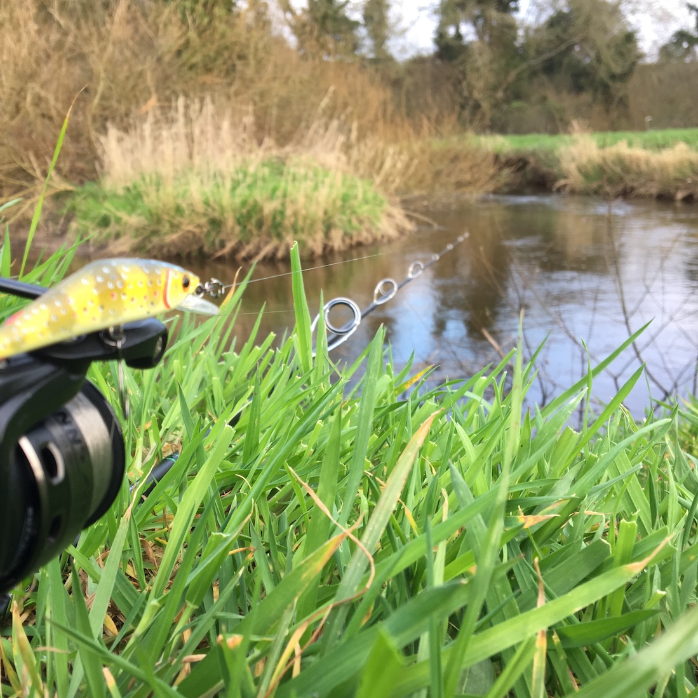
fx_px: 798
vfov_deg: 47.2
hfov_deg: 46.9
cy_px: 350
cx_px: 273
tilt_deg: -13.0
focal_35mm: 35
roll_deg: +1.8
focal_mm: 4.15
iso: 25
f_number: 2.2
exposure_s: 1/100
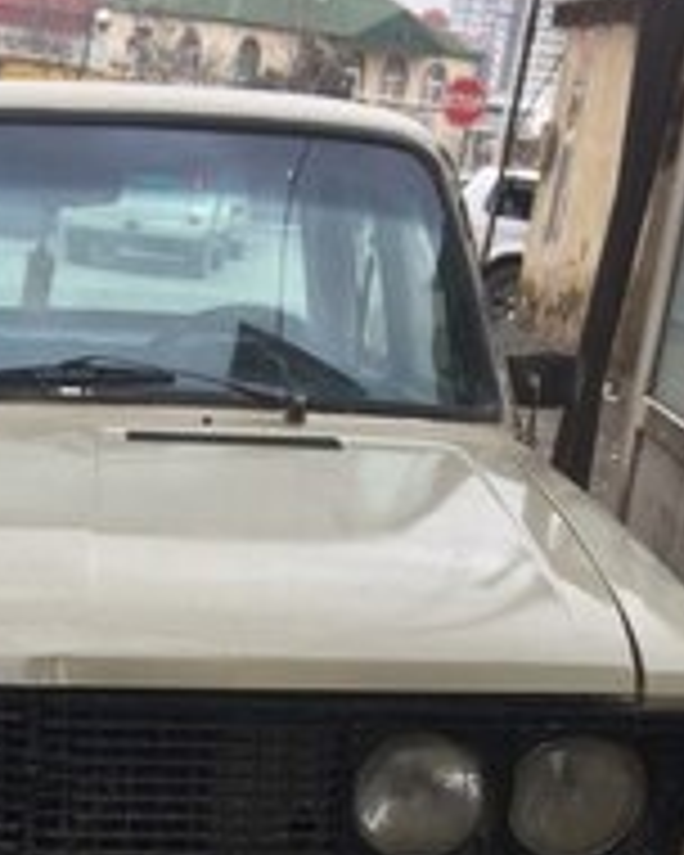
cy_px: 909
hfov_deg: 20.4
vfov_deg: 24.2
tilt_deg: -24.3
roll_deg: -5.9
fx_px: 1873
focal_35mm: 74
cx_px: 117
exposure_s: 1/255
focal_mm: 4.15
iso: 32
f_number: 2.2
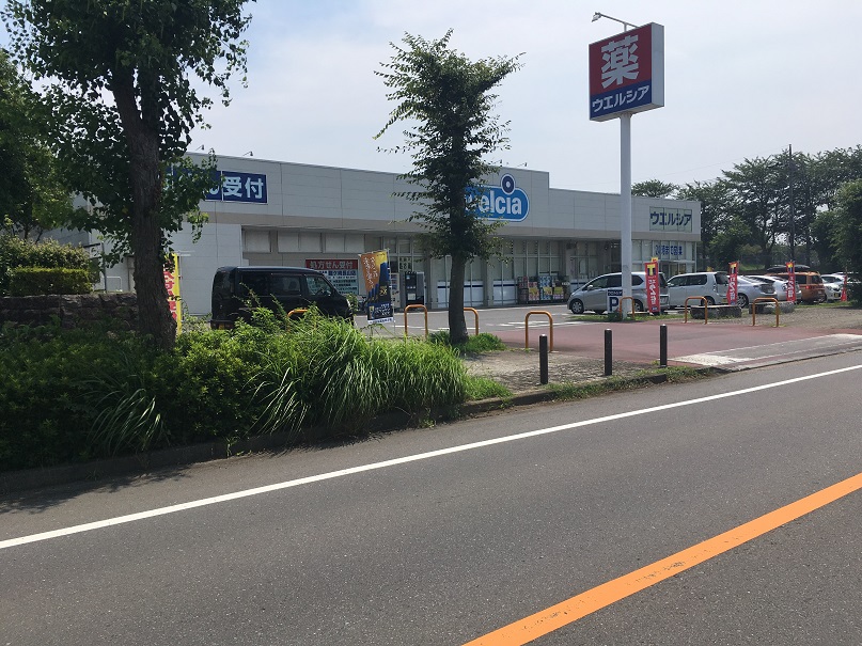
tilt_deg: -2.1
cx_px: 431
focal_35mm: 29
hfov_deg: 61.7
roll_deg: +1.4
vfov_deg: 48.2
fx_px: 722
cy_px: 323
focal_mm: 4.15
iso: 25
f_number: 2.2
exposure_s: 1/2959
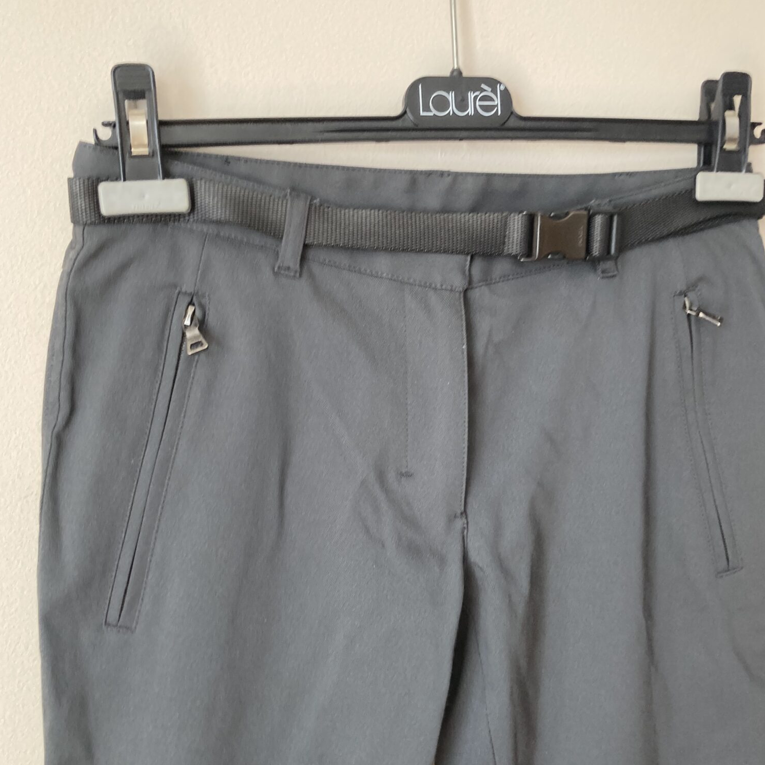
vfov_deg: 48.4
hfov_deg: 48.5
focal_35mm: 34
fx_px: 850
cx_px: 380
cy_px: 400
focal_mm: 3.99
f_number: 1.8
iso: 100
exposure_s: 1/60
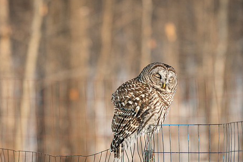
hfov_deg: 4.6
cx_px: 96
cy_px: 107
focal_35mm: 453
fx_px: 3056
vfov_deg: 3.0
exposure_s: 1/2500
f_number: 3.5
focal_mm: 200
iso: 500
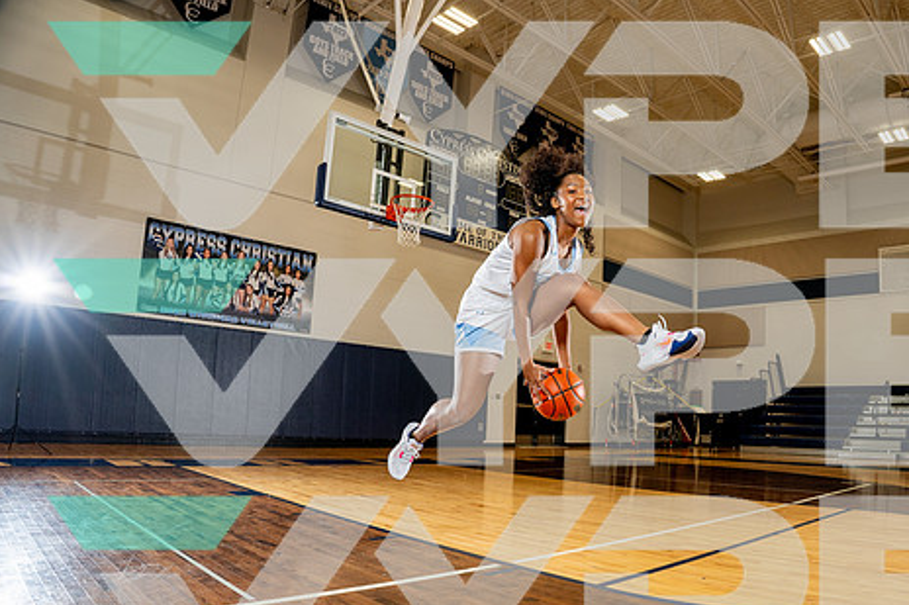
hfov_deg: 70.7
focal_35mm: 25
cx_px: 552
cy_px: 363
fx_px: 631
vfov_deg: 50.9
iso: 400
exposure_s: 1/250
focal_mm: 20
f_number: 5.6
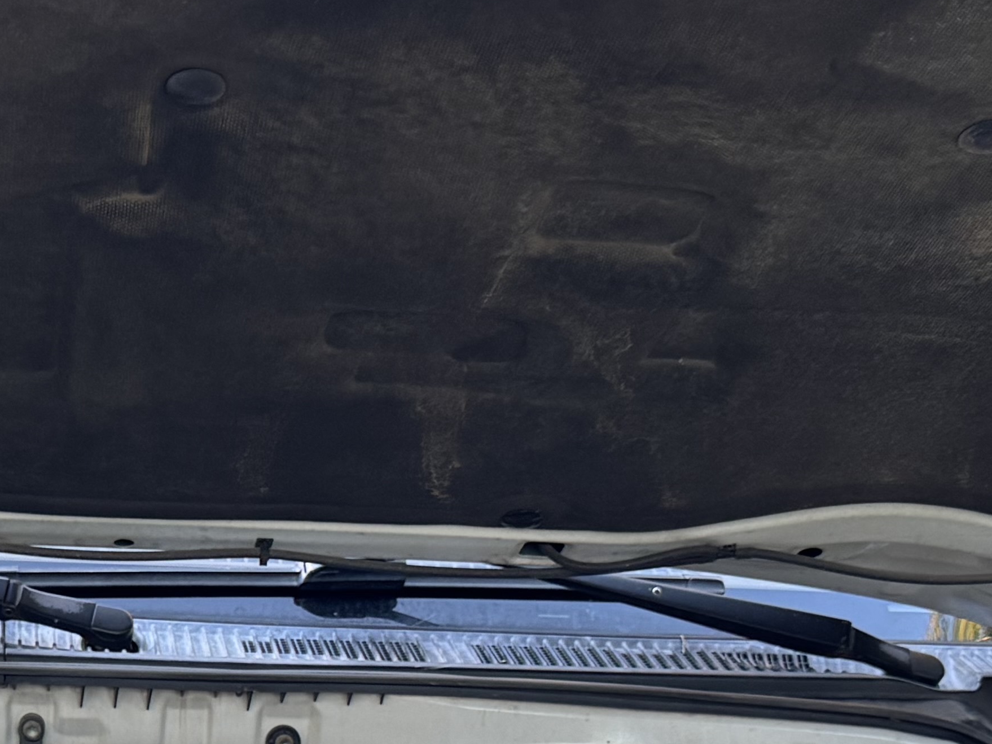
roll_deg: -0.4
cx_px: 179
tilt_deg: -16.8
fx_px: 2235
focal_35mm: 78
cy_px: 1047
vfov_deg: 17.4
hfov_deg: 24.6
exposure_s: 1/120
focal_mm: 6.76
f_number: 1.78
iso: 200
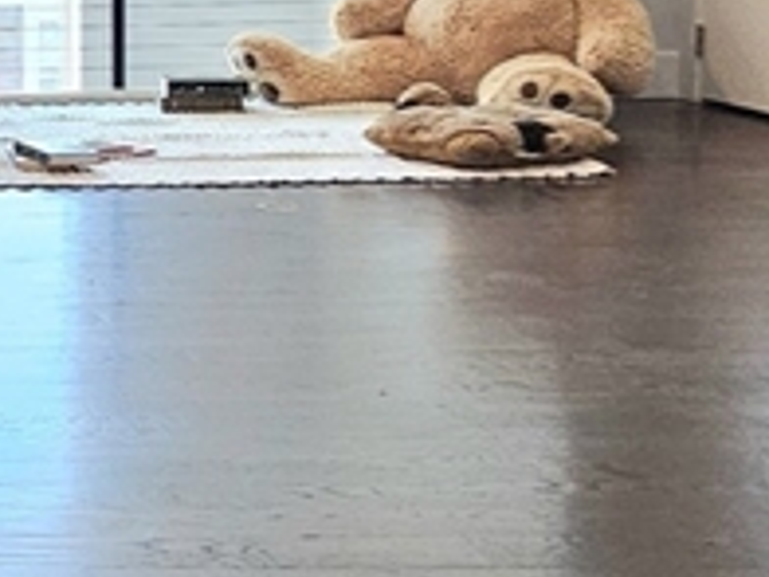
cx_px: -447
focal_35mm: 68
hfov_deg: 22.3
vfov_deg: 20.8
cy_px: -16
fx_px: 1511
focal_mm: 2.2
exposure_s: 1/60.2
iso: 64
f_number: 2.2
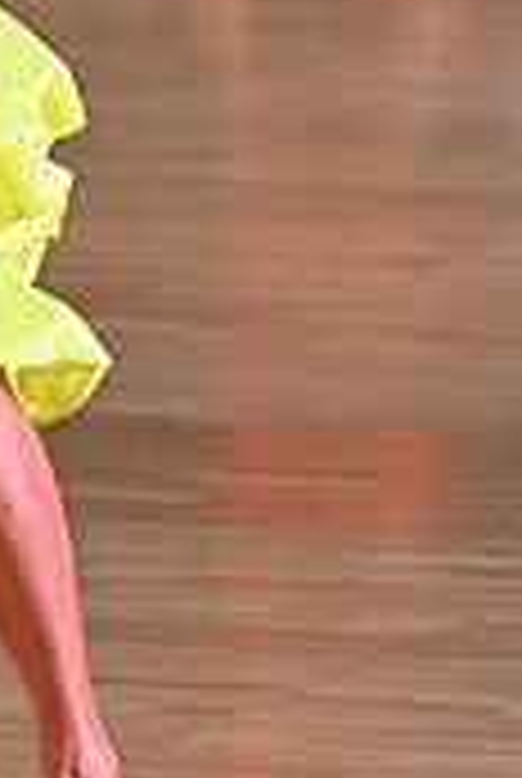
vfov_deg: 3.5
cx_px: -227
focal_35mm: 586
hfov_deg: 2.4
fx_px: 12694
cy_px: -207
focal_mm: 175
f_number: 6.3
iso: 4000
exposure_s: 1/400
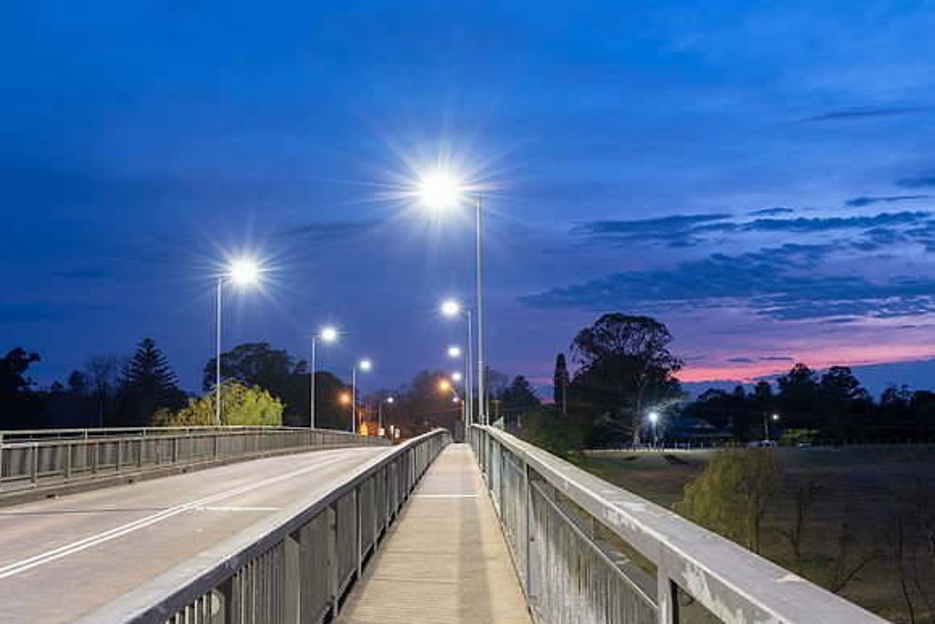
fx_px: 1169
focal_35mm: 45
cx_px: 468
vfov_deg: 29.9
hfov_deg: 43.6
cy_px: 312
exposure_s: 5
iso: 200
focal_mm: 30
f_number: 7.1
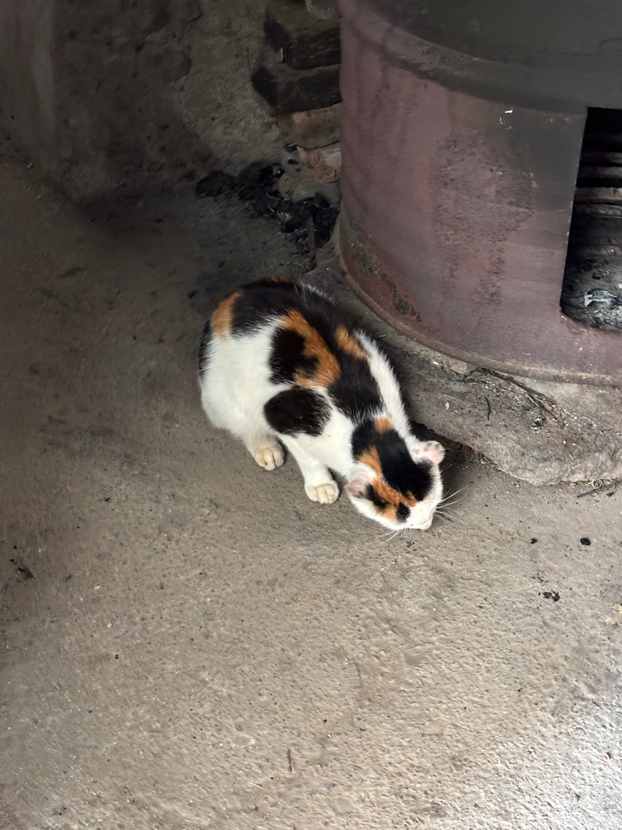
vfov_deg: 36.8
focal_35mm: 52
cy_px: 415
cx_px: 311
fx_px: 1246
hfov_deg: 28.0
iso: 400
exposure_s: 1/28
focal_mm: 5.96
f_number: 1.6
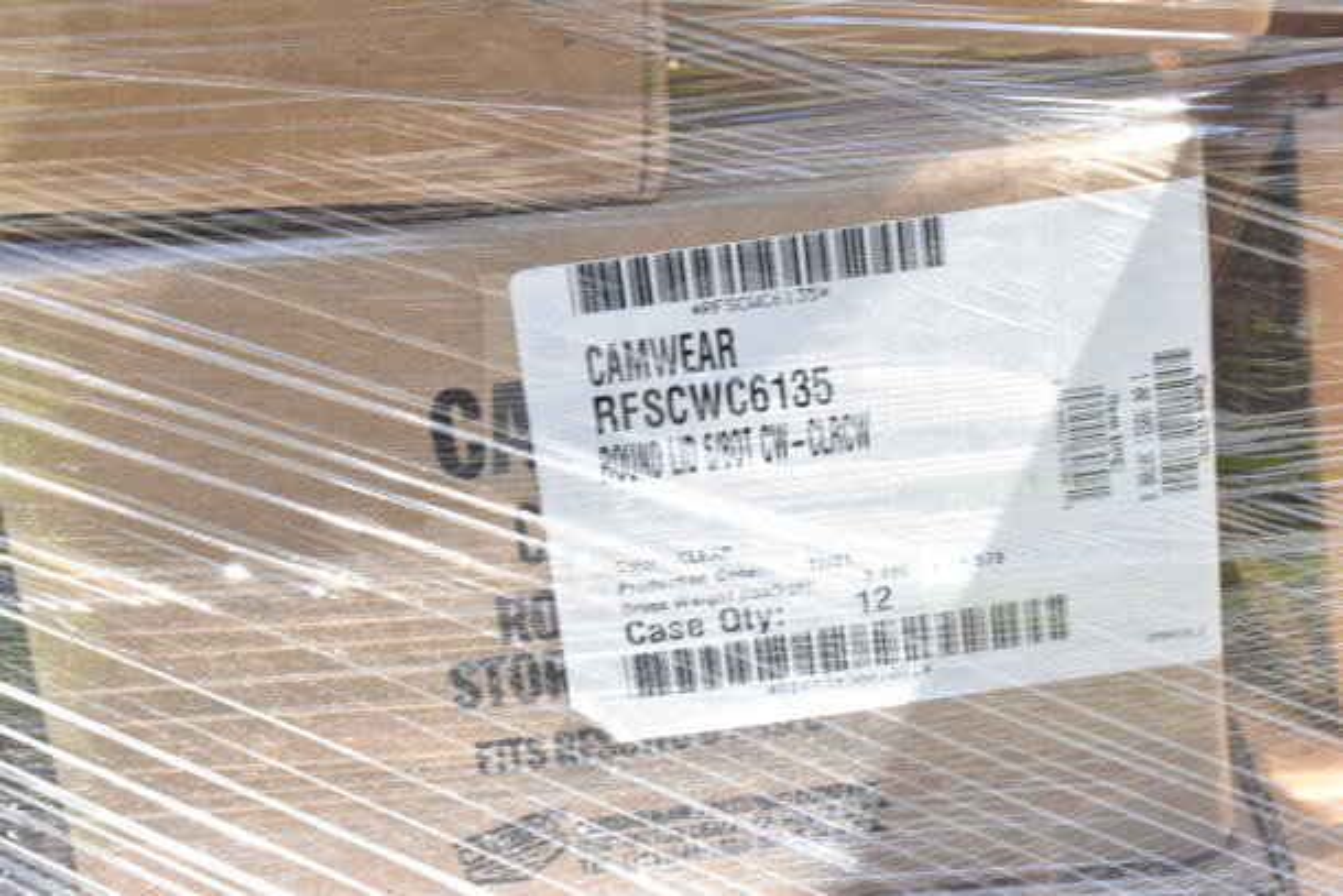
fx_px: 3078
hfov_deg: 24.6
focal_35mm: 82
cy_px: 448
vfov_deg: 16.6
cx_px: 672
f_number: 10
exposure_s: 1/400
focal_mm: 55
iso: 1600
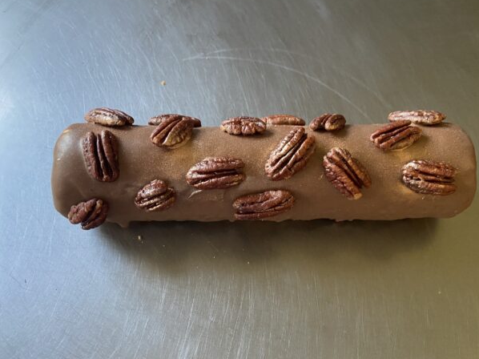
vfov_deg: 48.2
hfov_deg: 61.7
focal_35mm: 29
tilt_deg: -57.5
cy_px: 176
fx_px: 401
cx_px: 241
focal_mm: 4.25
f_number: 1.8
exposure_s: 1/60
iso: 400
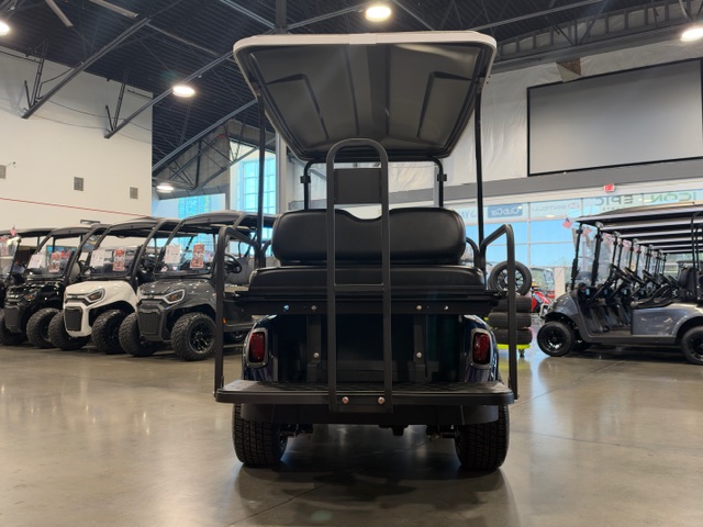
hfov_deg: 58.4
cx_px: 352
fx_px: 630
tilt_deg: +2.9
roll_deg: -0.2
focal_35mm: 31
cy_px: 264
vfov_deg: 45.4
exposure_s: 1/112
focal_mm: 6.93
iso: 250
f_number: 1.48
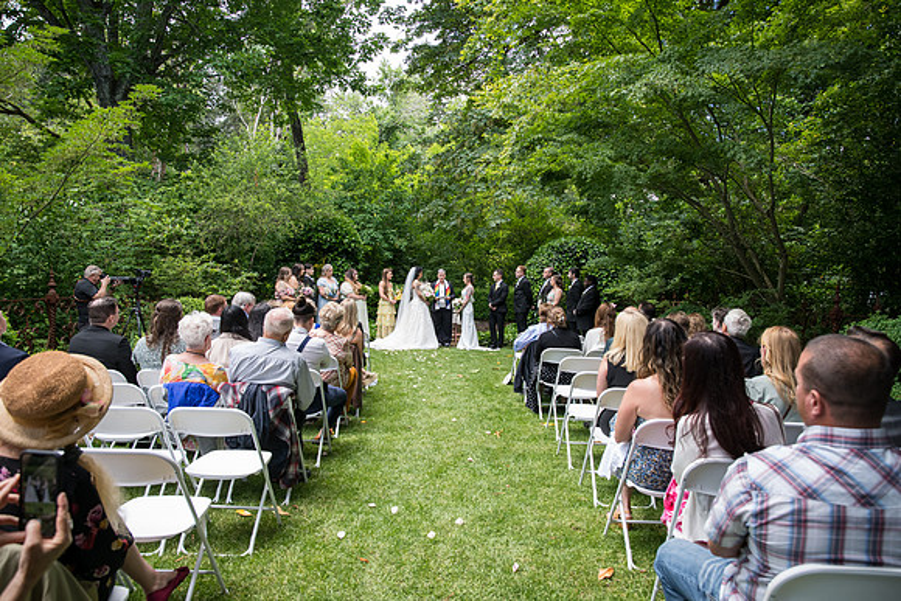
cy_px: 300
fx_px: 601
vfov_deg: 53.2
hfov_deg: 73.7
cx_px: 450
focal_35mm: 24
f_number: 5
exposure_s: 1/400
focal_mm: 24
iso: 1000
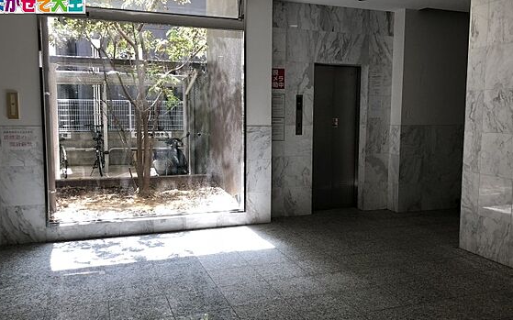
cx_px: 281
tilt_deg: -5.4
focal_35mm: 34
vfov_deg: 37.2
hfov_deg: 56.6
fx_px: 475
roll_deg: +0.3
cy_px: 159
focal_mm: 4
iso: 25
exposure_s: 1/40
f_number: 1.8
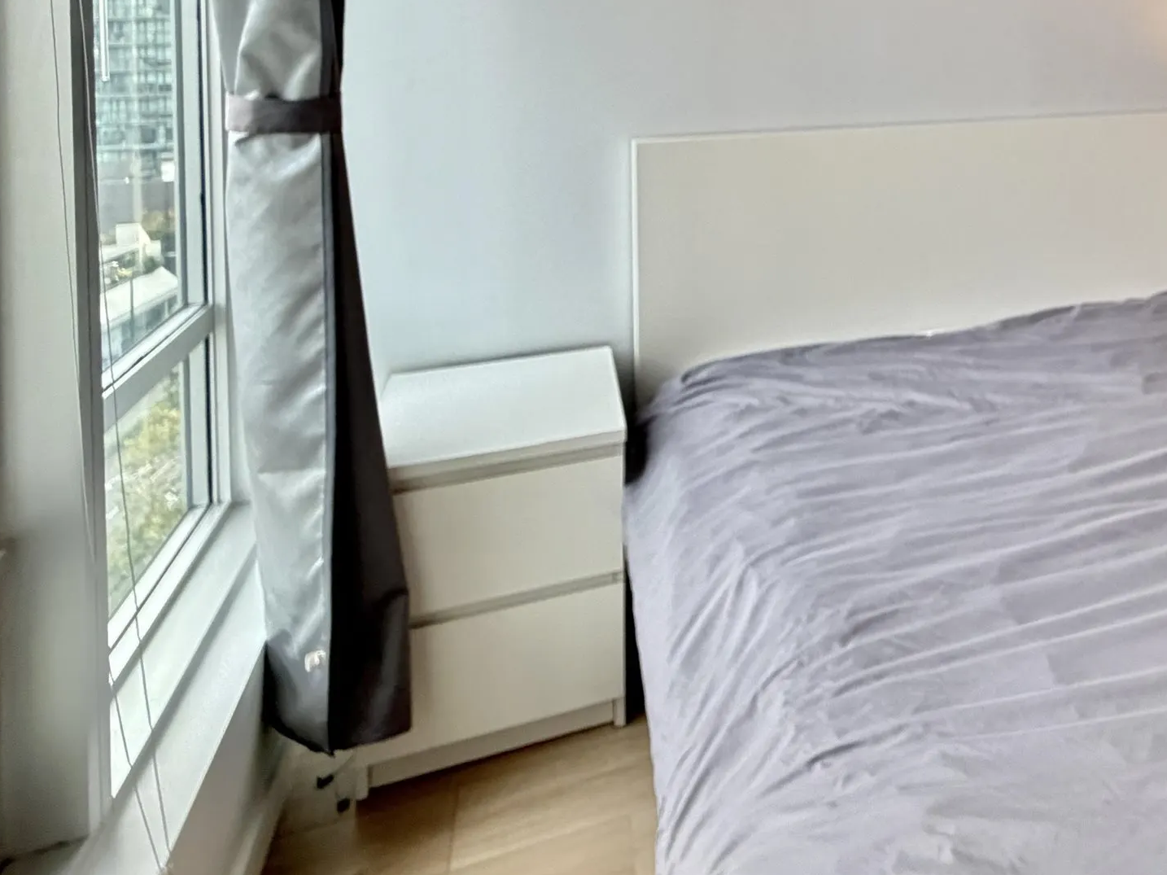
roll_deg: +0.8
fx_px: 1011
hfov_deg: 52.5
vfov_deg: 41.6
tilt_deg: -1.6
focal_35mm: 30
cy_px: 33
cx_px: 1056
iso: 320
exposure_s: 1/60
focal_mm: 2.22
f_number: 2.2
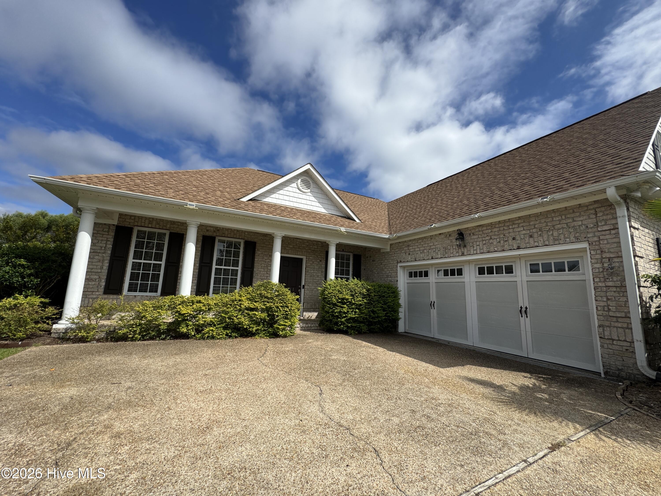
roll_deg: -1.7
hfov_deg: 102.1
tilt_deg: +10.0
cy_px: 248
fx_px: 267
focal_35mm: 14
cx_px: 330
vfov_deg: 85.7
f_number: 2.2
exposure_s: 1/2415
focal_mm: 2.22
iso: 50
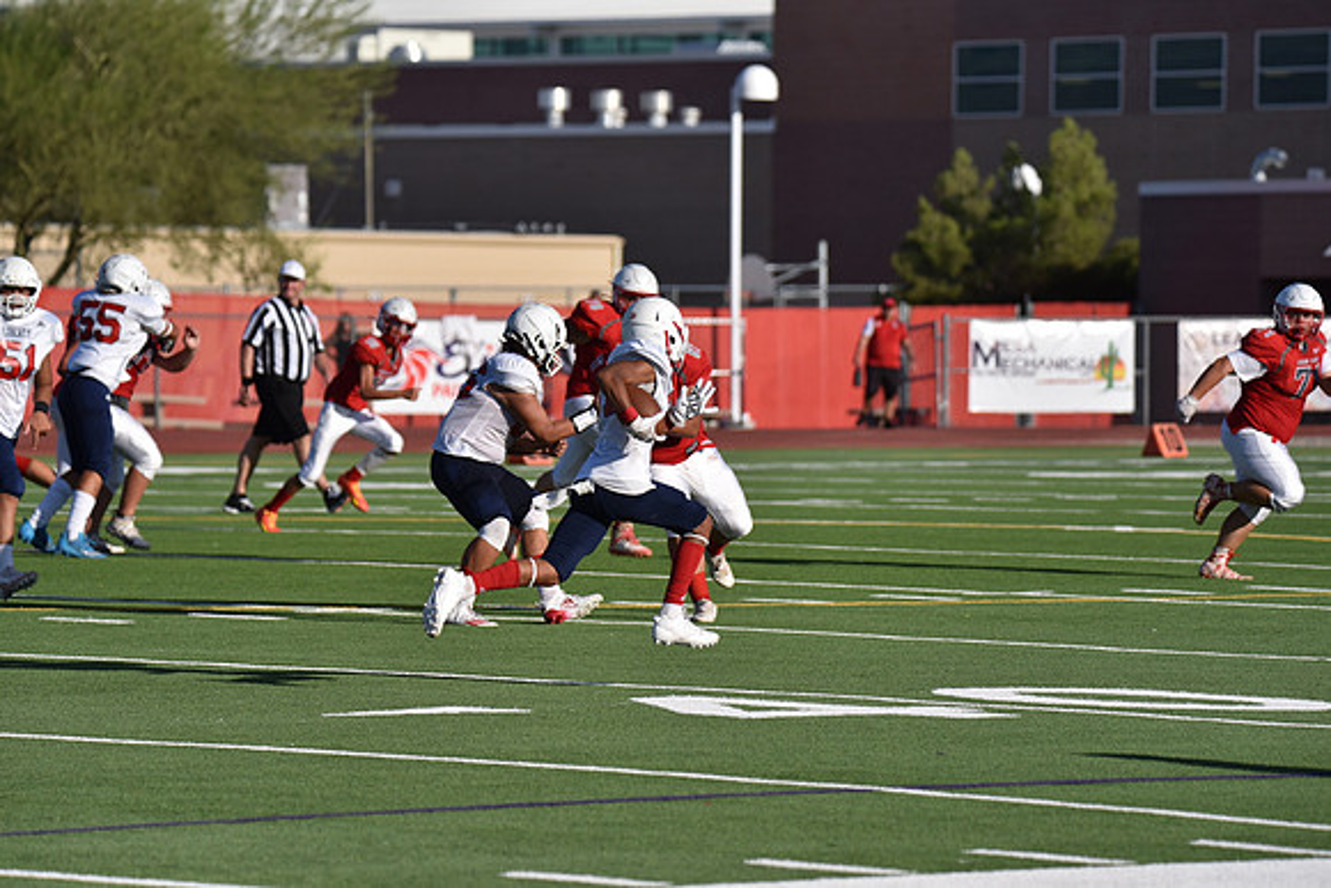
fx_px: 9245
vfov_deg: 5.5
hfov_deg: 8.2
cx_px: 666
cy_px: 444
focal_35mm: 250
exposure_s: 1/4000
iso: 400
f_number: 5.6
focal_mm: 250
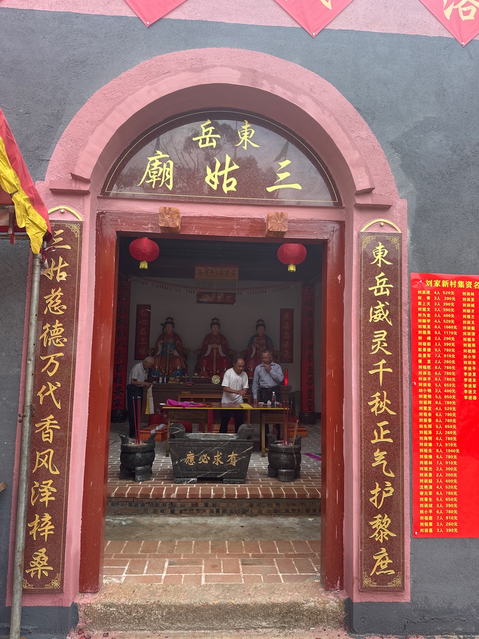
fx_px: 443
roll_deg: -2.2
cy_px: 320
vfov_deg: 71.6
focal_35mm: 24
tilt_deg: +5.8
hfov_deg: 56.8
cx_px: 240
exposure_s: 1/829
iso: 80
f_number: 1.78
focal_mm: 6.86
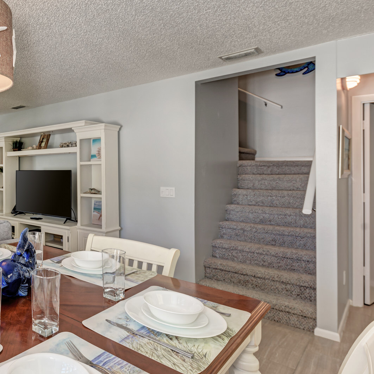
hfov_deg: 51.4
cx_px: 18
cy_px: 166
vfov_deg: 60.8
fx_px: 318
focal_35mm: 26
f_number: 8
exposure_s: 1/5
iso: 100
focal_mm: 13
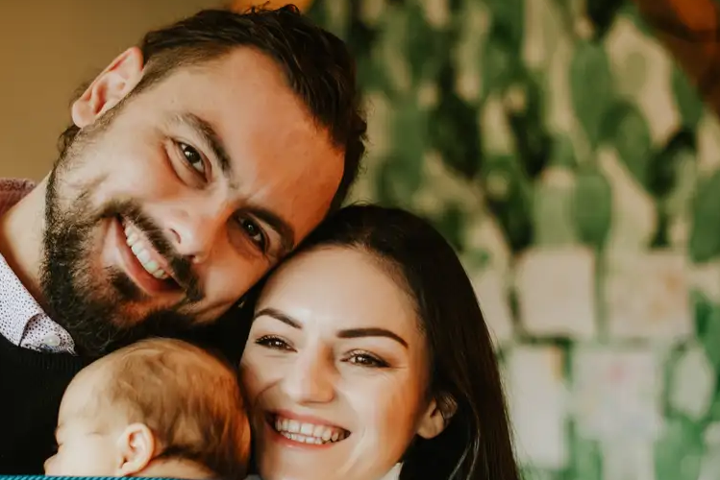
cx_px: 221
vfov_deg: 17.0
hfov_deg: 25.2
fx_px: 1601
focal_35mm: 80
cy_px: 358
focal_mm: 50
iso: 320
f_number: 2.5
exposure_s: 1/60
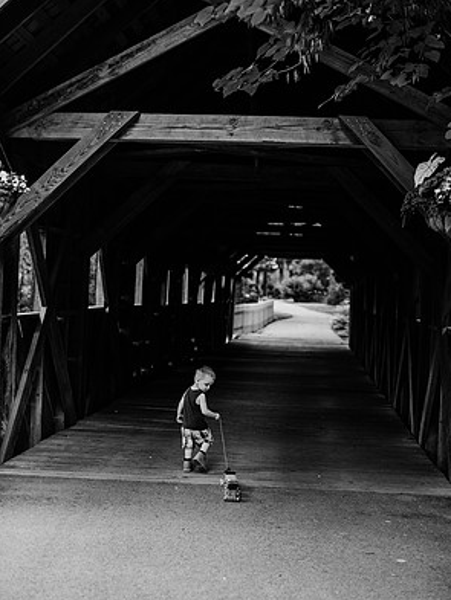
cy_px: 339
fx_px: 955
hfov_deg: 26.6
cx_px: 226
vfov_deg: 34.9
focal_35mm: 55
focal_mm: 50
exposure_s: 1/500
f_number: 2.2
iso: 200
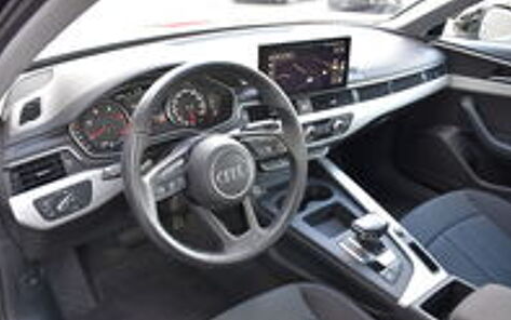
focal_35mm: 31
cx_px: 258
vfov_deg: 40.6
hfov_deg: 61.2
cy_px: 171
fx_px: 432
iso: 640
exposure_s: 1/60
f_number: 4
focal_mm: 20
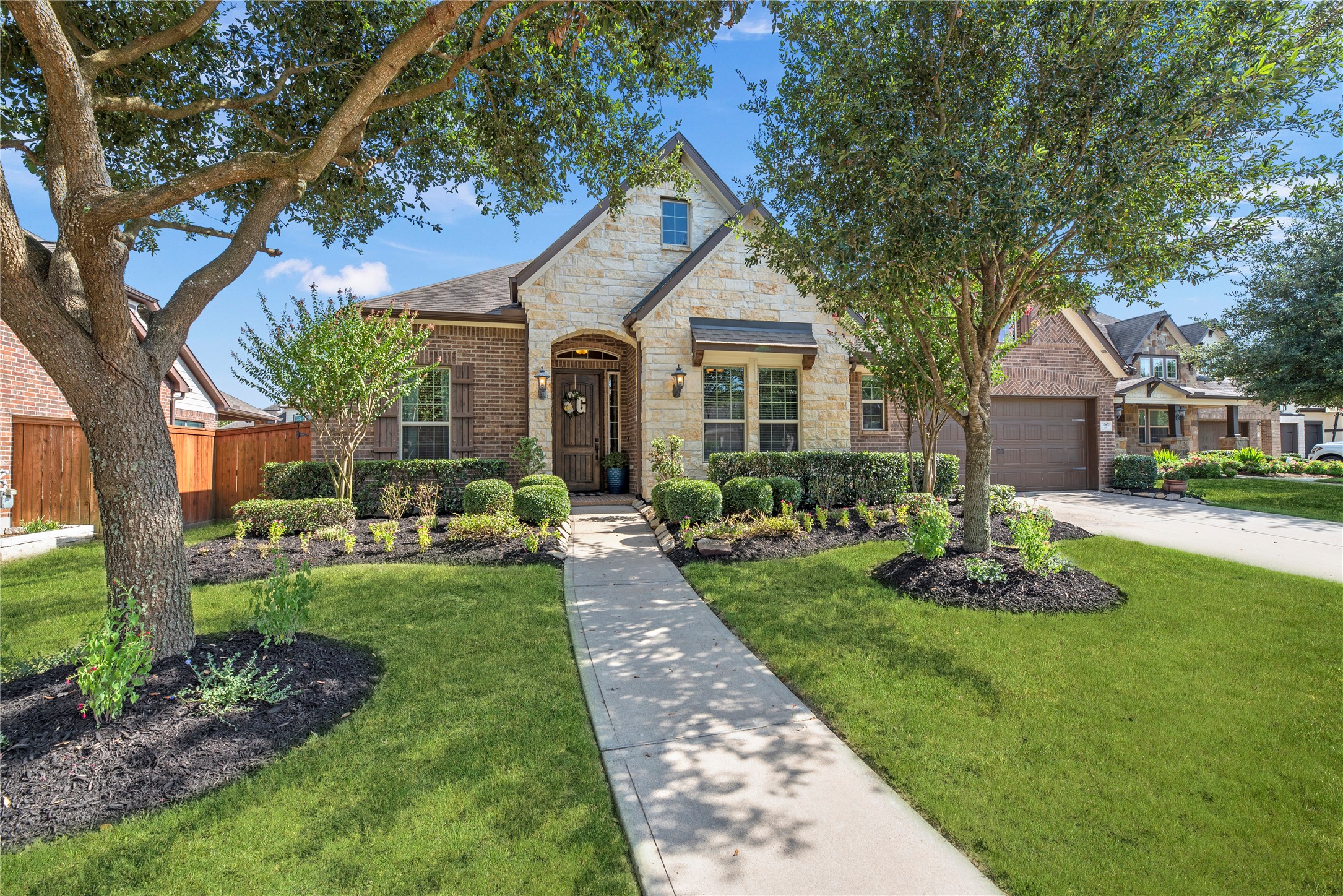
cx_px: 672
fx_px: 597
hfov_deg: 96.7
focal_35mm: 16
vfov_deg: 73.8
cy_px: 448
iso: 100
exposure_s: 1/125
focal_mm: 16
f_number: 8
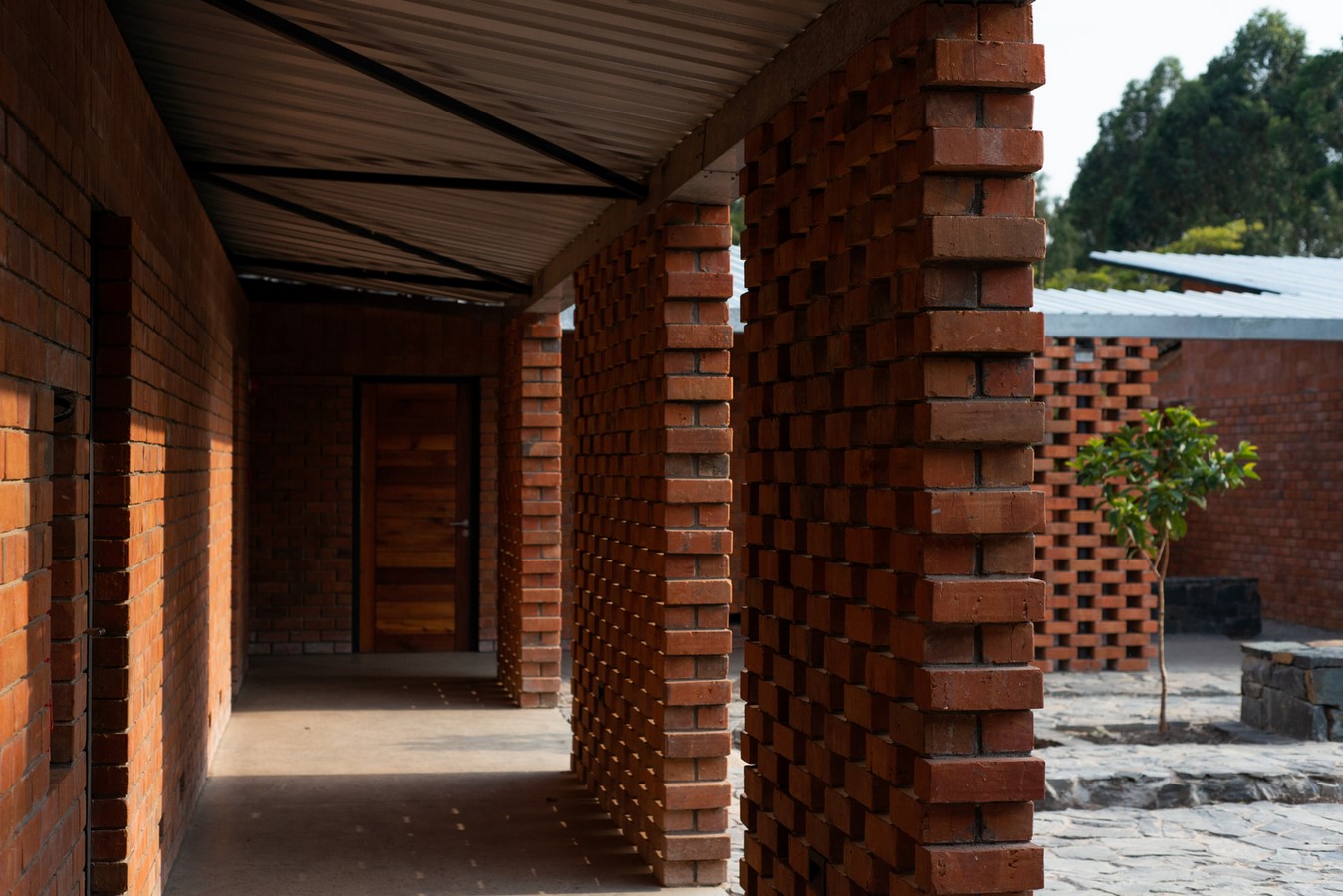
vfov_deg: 27.0
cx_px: 672
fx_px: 1866
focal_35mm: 50
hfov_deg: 39.6
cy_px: 448
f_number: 5
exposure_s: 1/2000
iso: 800
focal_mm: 50
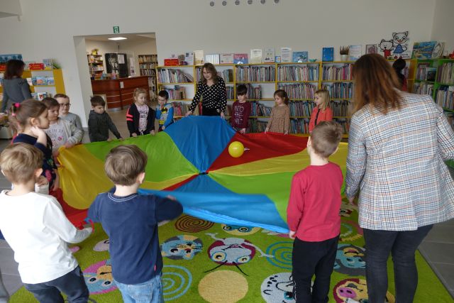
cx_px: 227
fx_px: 303
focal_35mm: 24
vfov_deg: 53.2
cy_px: 152
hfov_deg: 73.7
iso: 125
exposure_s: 1/50
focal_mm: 8.8
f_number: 2.8
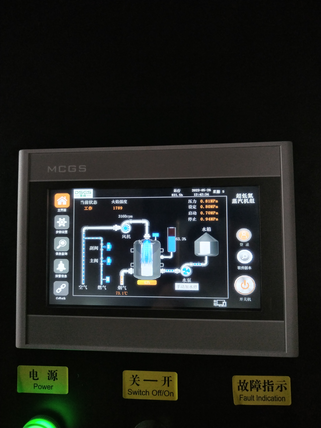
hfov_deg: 53.1
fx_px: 321
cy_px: 214
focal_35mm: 26
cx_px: 160
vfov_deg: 67.3
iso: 390
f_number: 1.8
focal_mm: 4.75
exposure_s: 1/33.3
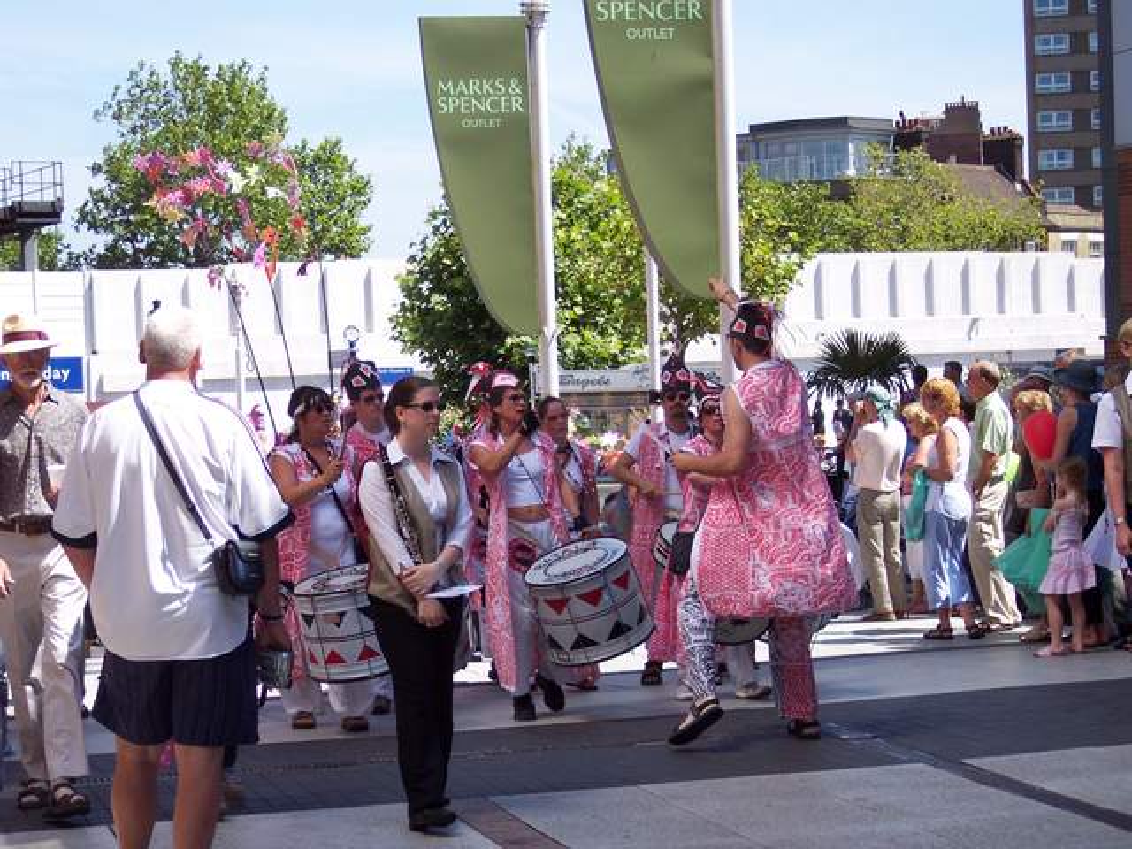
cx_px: 566
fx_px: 2485
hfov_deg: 25.7
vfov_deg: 19.4
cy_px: 424
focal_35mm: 76
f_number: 3.8
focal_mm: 16
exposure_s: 1/700
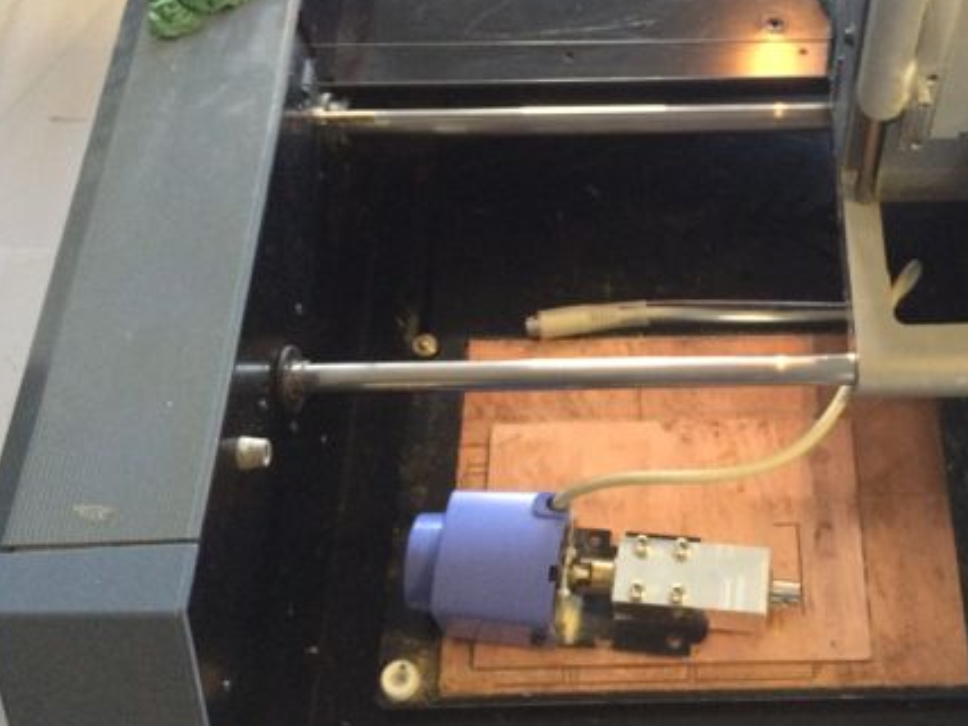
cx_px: 700
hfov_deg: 41.1
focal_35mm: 45
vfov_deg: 32.1
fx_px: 1258
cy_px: 311
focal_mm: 4.12
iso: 320
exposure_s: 1/25
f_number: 2.2
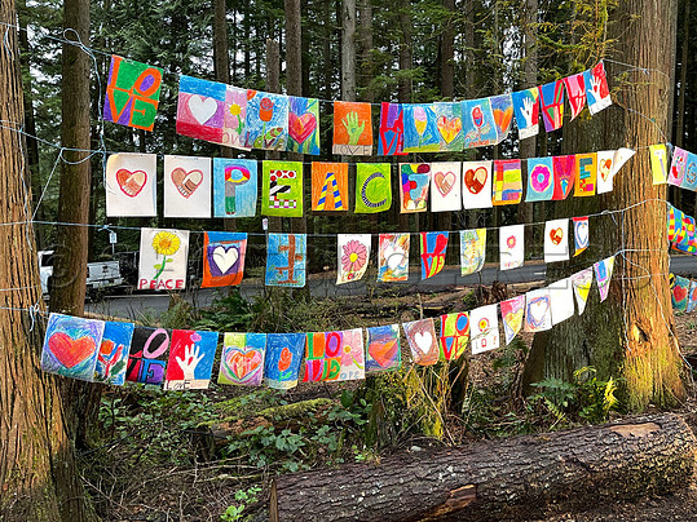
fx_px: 564
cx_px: 349
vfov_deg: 49.7
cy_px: 254
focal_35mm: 28
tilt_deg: -4.9
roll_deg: +0.1
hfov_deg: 63.5
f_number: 1.6
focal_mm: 5.1
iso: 125
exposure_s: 1/60
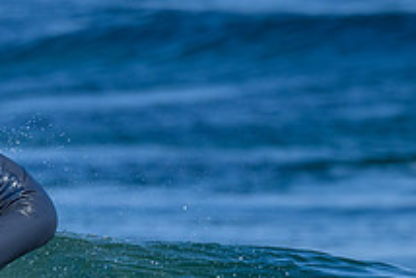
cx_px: 93
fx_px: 30781
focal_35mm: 2662
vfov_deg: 0.5
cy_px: 290
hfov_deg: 0.8
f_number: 6.3
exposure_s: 1/2000
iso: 360
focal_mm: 800
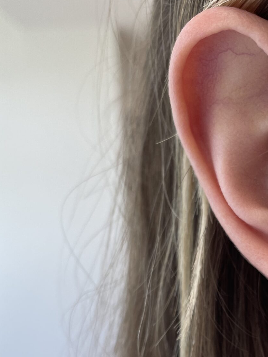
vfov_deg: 31.4
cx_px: 244
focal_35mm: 60
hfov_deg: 23.7
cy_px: 285
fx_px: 619
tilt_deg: -5.4
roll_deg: +2.3
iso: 80
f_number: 1.6
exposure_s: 1/120
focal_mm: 4.2
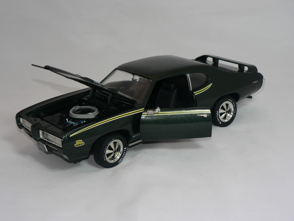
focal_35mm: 67
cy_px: 110
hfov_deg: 29.0
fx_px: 569
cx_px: 147
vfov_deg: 21.9
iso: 80
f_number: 3.2
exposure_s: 1/60
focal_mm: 11.2
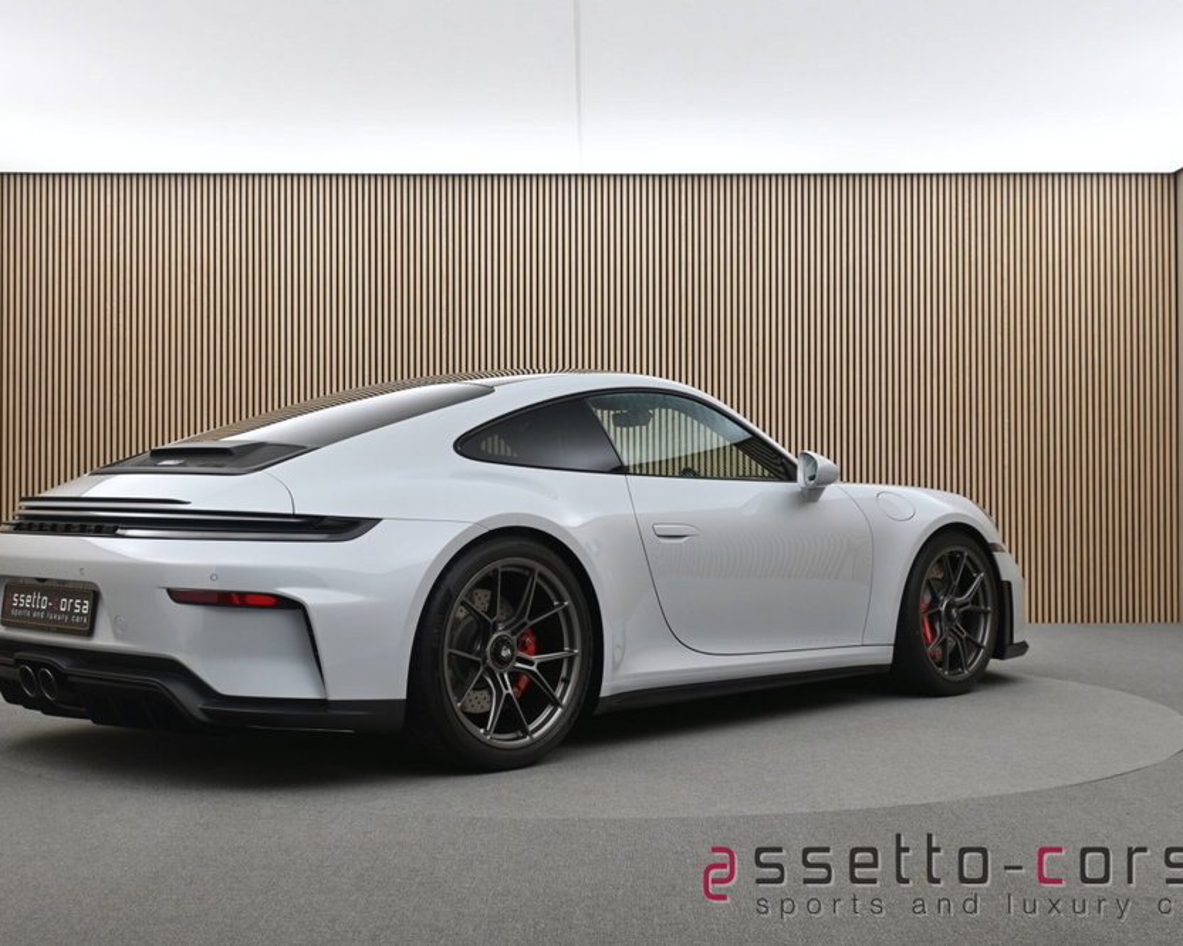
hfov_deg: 40.4
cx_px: 579
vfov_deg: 32.8
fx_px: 1605
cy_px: 462
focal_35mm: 46
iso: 400
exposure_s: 1/40
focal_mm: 26.5
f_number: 4.5
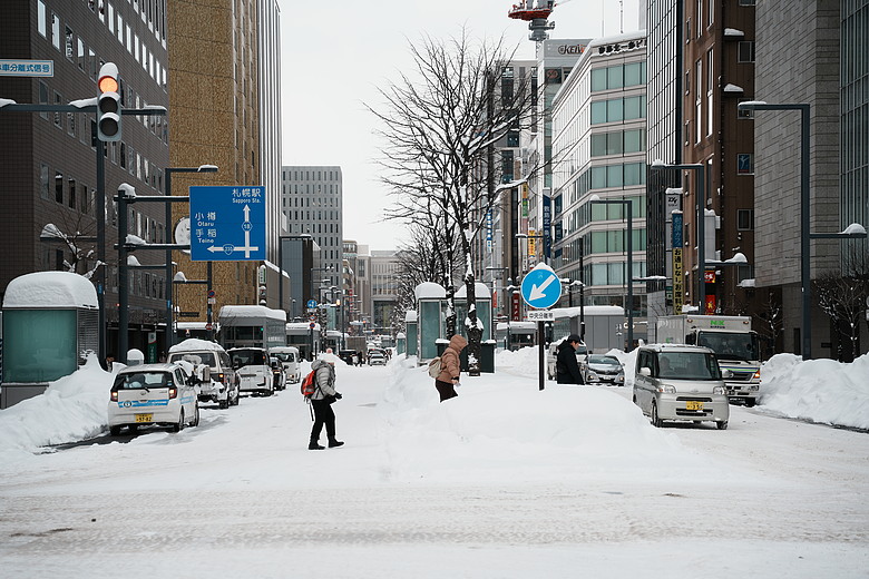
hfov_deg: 28.8
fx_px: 1690
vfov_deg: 19.5
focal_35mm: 70
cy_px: 290
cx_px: 434
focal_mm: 70
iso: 125
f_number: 2.8
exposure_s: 1/800
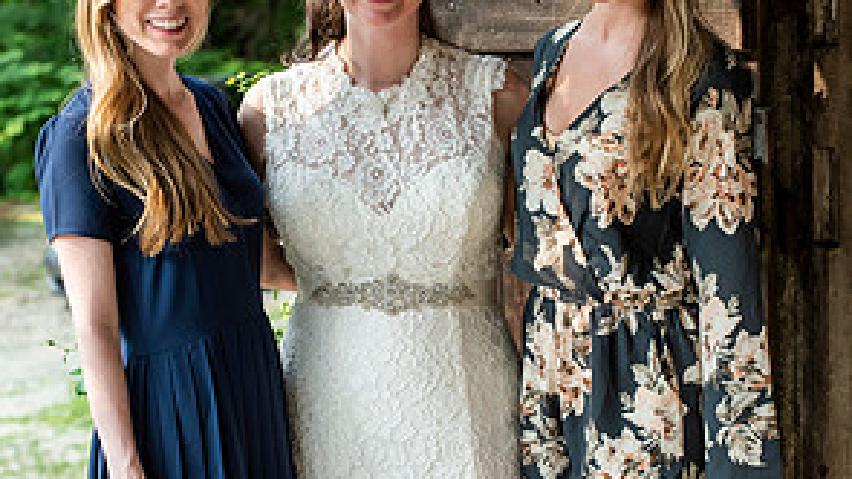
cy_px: 352
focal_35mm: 80
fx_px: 1807
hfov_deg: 26.5
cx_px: 425
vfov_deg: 15.1
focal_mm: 50
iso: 640
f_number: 3.5
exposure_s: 1/800
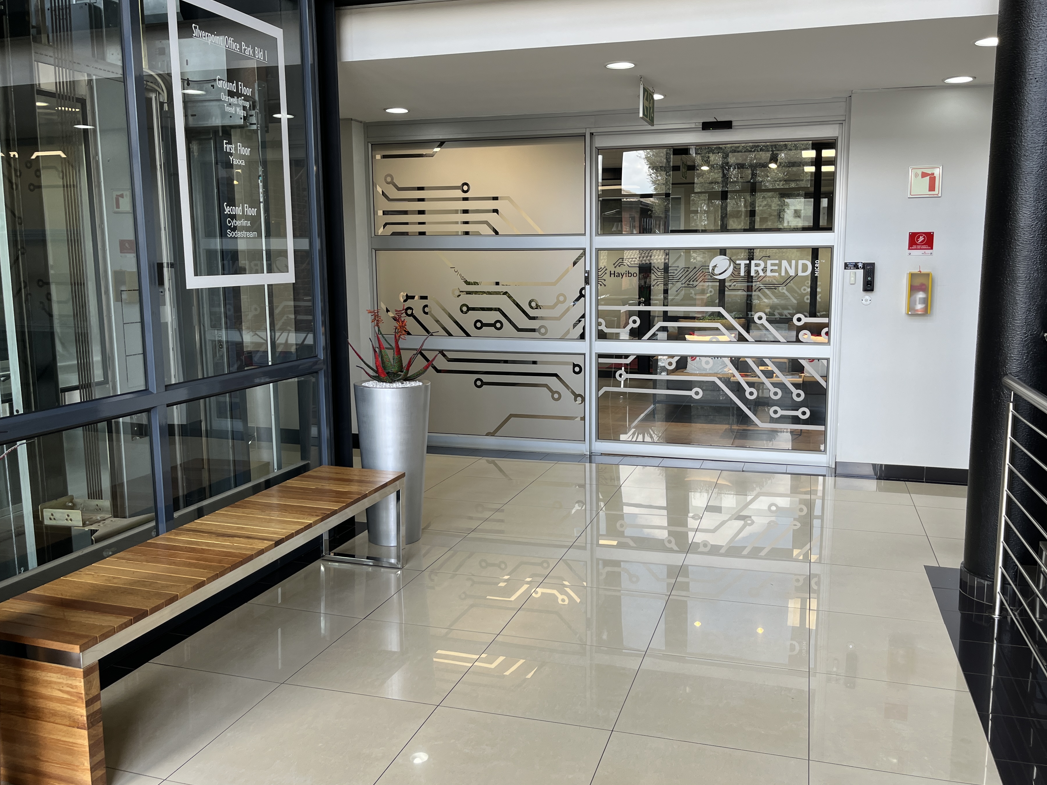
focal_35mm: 29
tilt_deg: -8.5
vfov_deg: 48.2
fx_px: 877
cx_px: 552
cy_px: 392
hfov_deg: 61.6
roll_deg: +0.6
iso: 40
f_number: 1.6
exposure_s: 1/122
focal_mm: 5.1
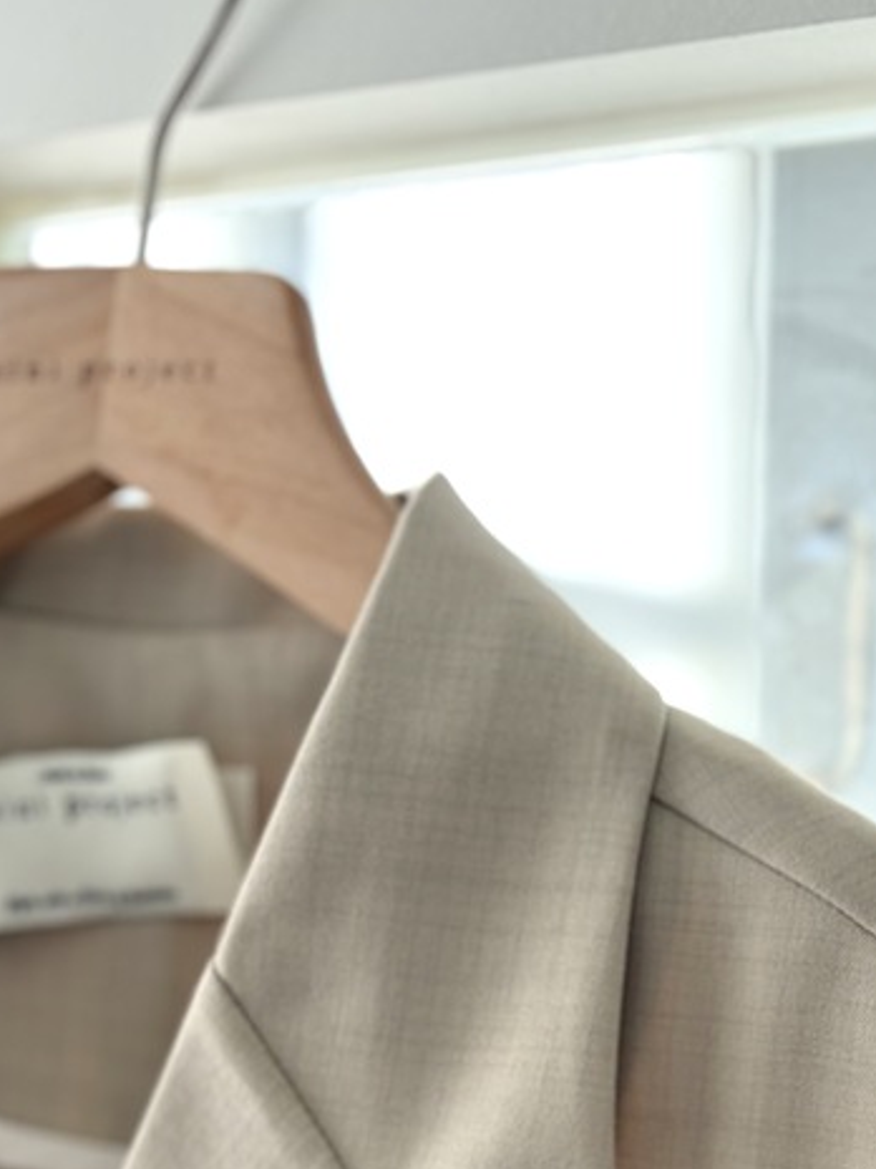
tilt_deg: -7.5
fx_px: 1890
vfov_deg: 31.2
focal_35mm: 56
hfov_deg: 25.5
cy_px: 1235
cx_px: 730
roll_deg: -1.7
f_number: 1.6
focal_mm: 5.96
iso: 40
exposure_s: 1/298
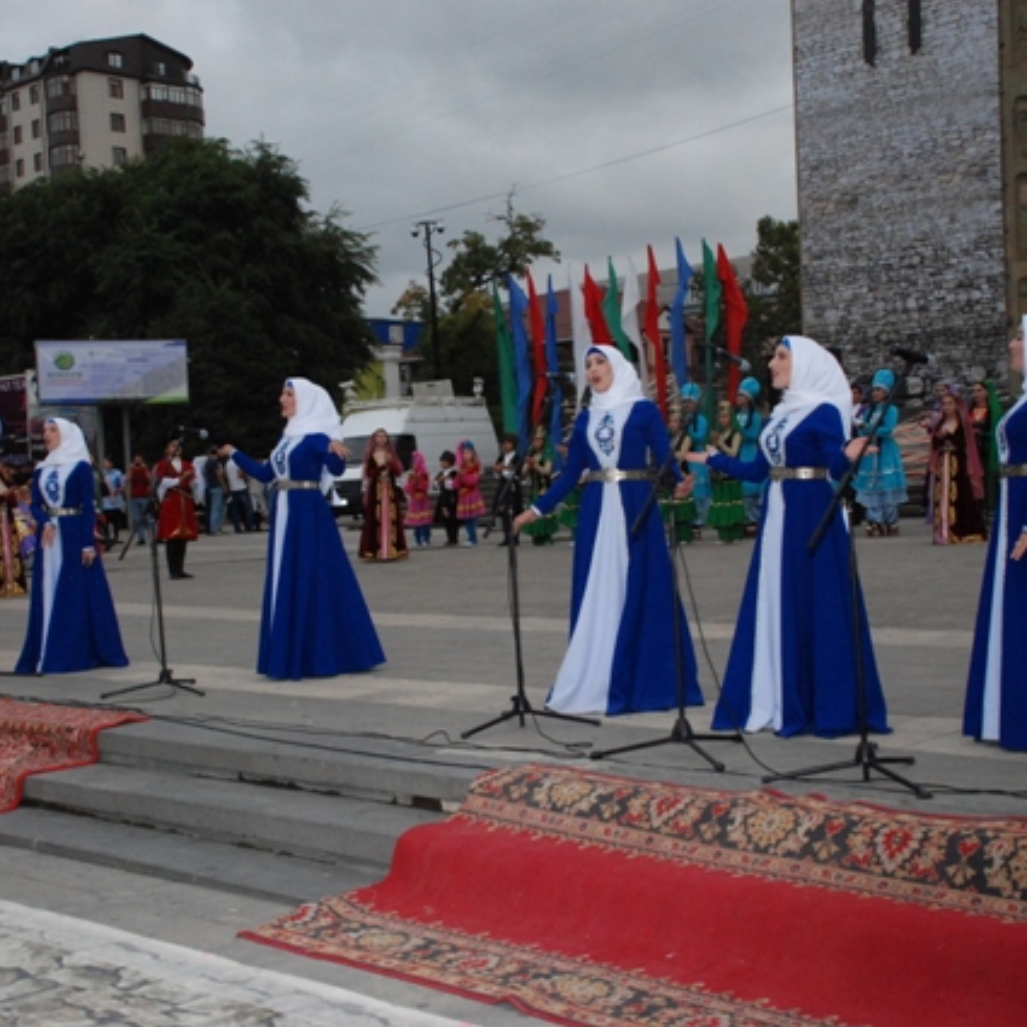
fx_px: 1678
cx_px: 520
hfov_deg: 34.0
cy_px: 515
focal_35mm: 50
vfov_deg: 34.0
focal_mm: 26
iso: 1250
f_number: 9
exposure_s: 1/200
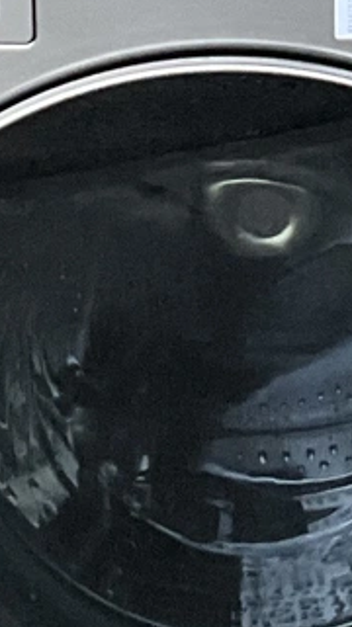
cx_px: 270
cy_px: -283
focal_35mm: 197
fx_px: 3277
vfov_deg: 10.6
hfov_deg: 6.1
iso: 160
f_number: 1.8
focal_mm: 3
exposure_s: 1/60
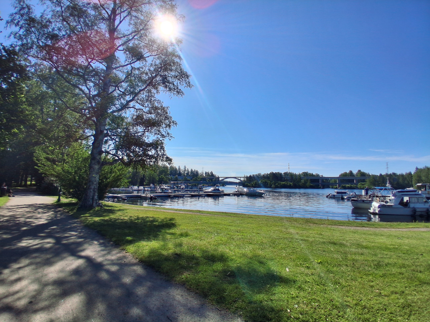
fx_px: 211
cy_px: 161
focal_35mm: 17
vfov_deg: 74.7
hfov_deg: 91.0
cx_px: 215
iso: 50
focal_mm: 1.4
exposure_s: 1/2740
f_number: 2.2
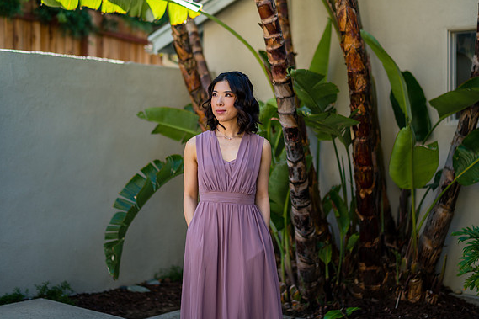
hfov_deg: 38.9
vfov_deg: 26.5
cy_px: 160
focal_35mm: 51
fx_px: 678
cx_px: 239
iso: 100
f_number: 1.4
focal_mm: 50
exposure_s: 1/1000
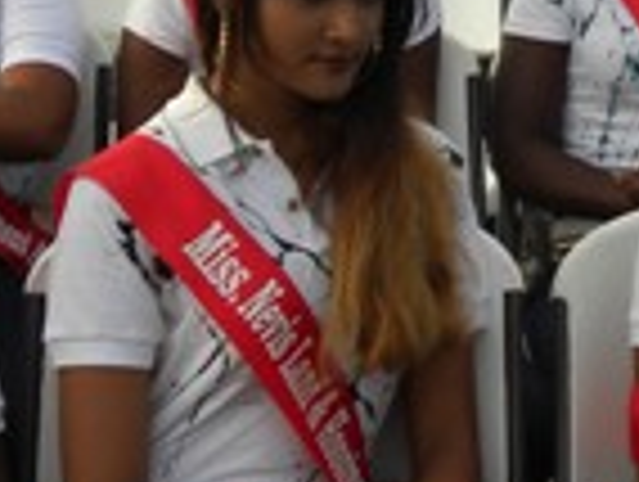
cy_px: -243
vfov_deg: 12.1
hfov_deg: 16.0
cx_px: 819
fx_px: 2163
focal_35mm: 117
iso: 64
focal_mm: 4.6
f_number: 4
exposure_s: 1/126
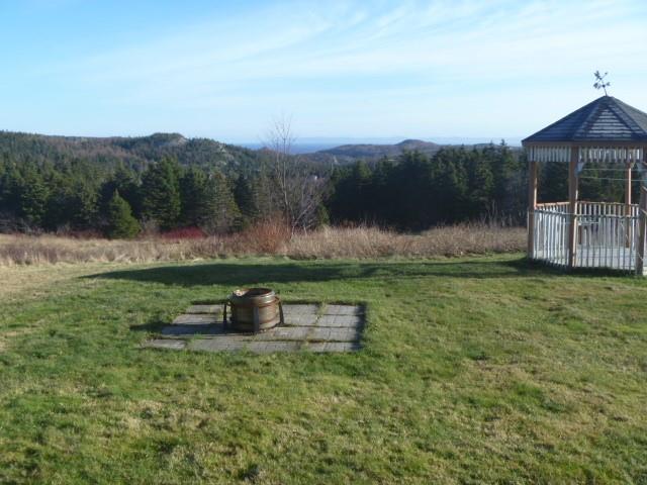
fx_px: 654
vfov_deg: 40.7
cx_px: 324
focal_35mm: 35
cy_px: 242
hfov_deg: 52.6
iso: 80
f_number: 4.5
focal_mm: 6.3
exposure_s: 1/250
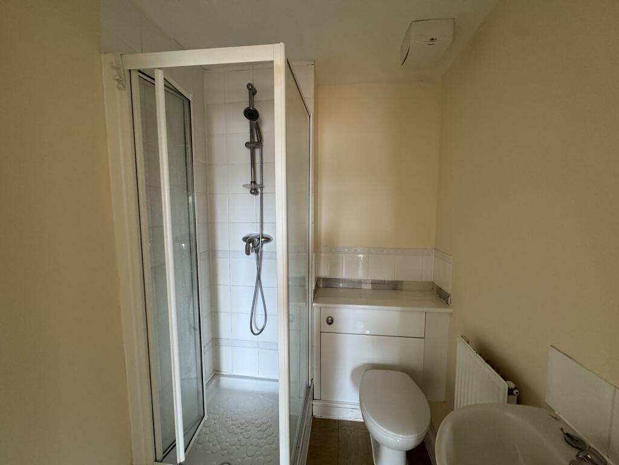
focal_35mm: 14
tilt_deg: -4.7
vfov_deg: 85.7
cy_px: 232
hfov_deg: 102.1
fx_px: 250
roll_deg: -0.2
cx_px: 310
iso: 320
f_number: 2.2
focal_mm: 2.22
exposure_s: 1/79
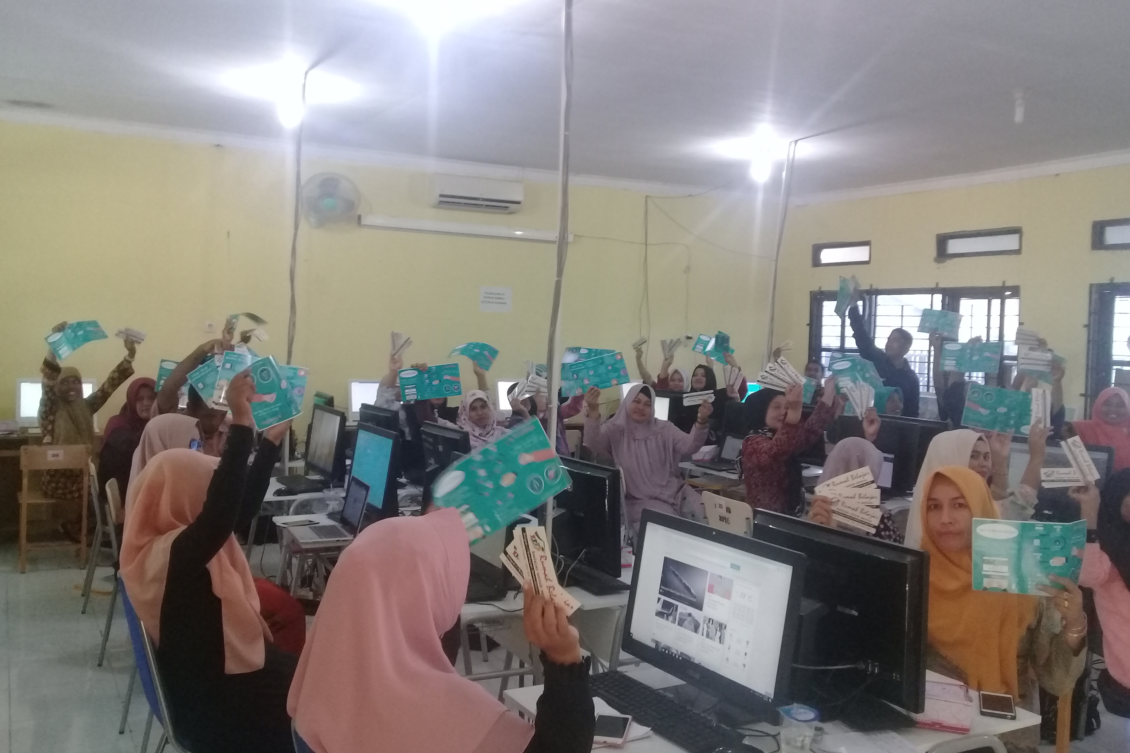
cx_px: 567
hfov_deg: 57.2
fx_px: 1036
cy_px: 369
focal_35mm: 33
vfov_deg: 40.0
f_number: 2.2
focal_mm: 3.3
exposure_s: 1/20
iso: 200
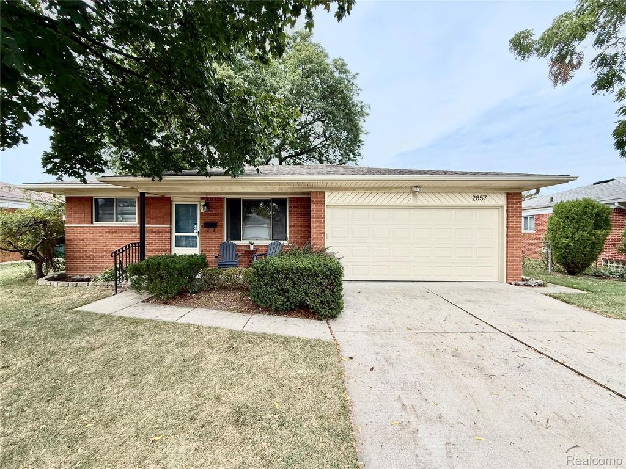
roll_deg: +0.0
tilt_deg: -0.3
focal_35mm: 14
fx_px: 253
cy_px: 234
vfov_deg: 85.7
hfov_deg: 102.1
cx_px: 313
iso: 64
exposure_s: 1/554
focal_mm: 2.22
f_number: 2.2
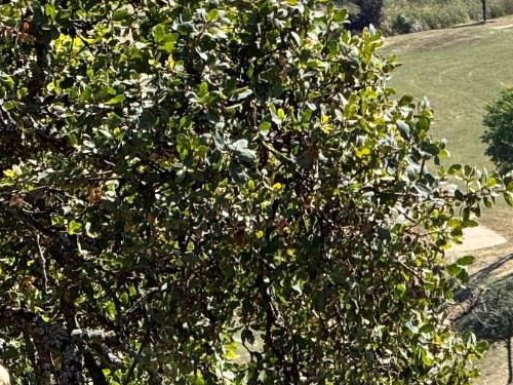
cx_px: 748
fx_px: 5335
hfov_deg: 5.5
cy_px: -82
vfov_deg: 4.1
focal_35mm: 360
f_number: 2.8
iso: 50
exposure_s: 1/1342
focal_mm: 15.66
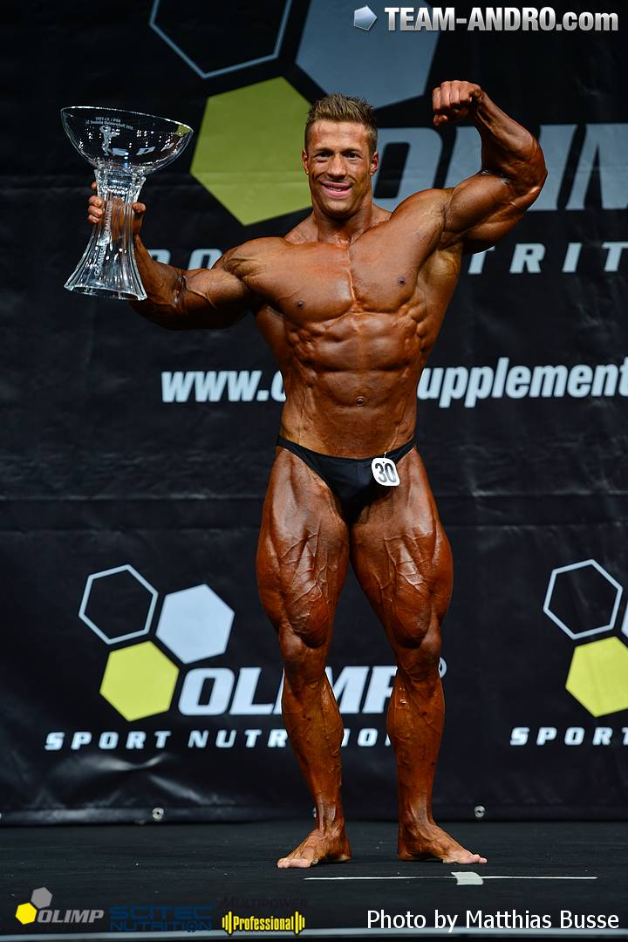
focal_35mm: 155
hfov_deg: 8.9
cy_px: 471
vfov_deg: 13.2
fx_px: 4056
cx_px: 314
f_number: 3.2
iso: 500
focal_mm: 155
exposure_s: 1/200
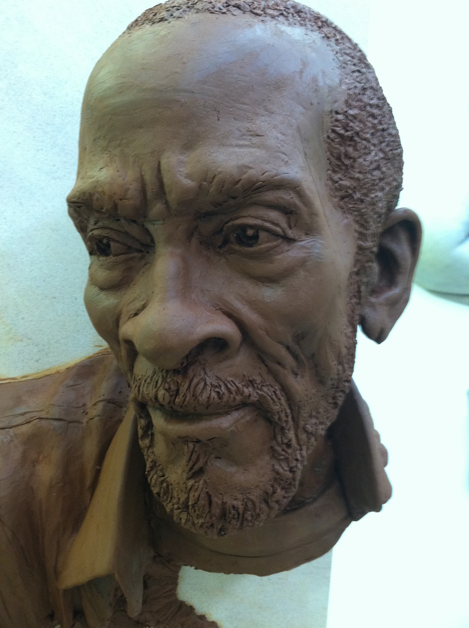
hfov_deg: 40.6
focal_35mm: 35
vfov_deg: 52.7
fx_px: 634
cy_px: 314
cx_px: 234
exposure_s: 1/15
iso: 200
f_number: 2.8
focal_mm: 3.85
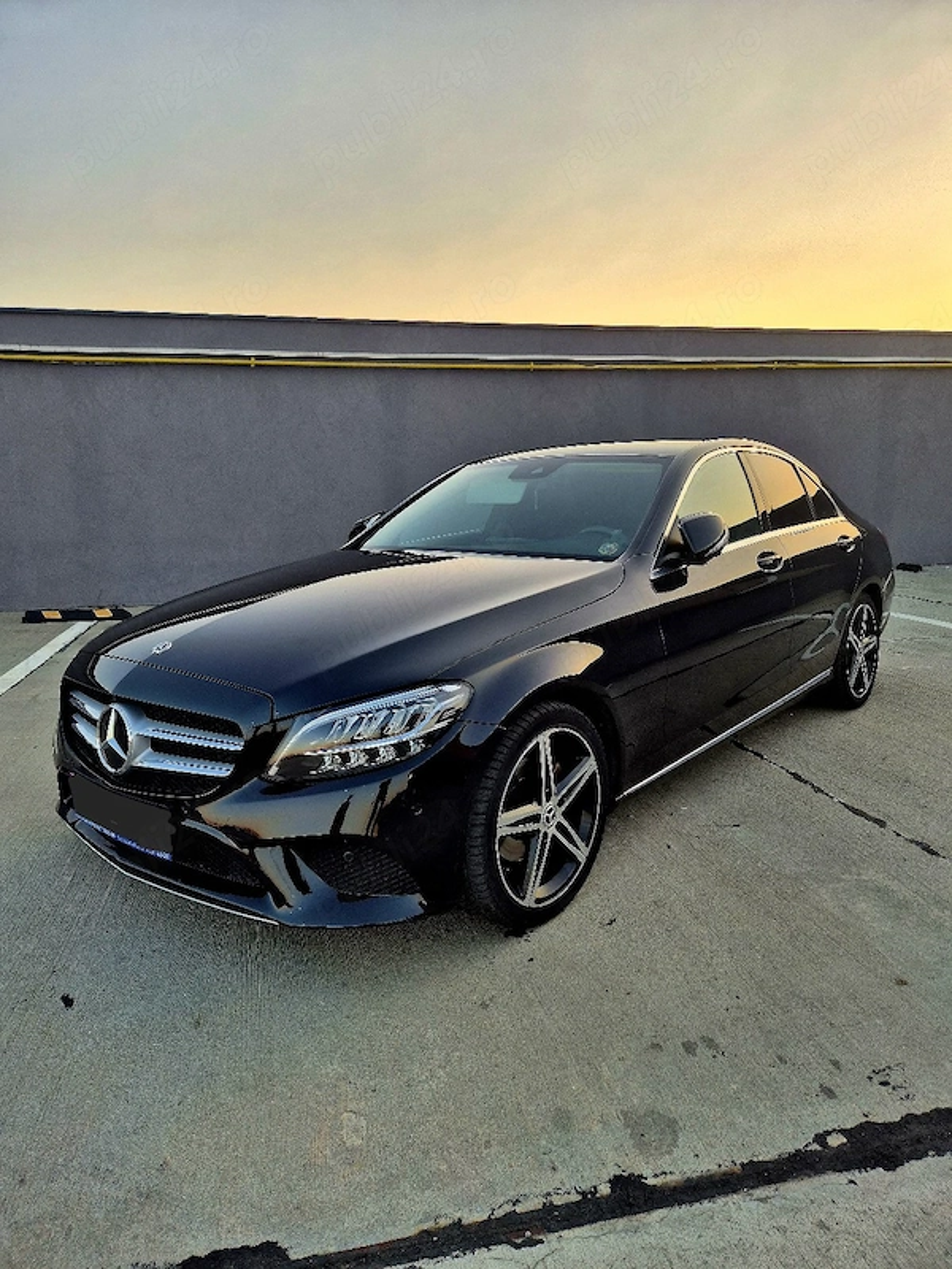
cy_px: 634
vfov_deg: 73.9
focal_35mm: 23
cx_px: 476
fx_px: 843
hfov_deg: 58.9
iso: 25
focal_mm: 5.4
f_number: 1.8
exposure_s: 1/217
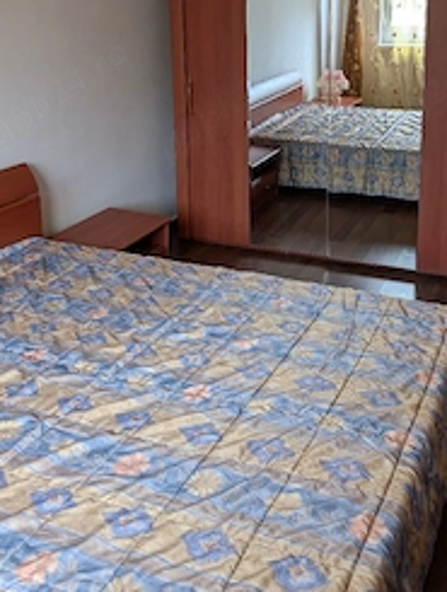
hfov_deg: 36.7
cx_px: 285
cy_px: 128
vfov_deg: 45.6
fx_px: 669
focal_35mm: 39
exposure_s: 1/95.2
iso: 53
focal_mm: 6.9
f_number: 1.68
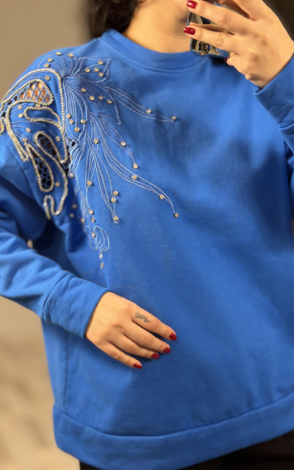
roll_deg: +1.9
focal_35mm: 51
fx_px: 654
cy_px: 235
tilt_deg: -36.5
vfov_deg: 39.6
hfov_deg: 25.3
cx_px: 122
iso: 160
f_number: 1.78
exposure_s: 1/100
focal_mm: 6.86
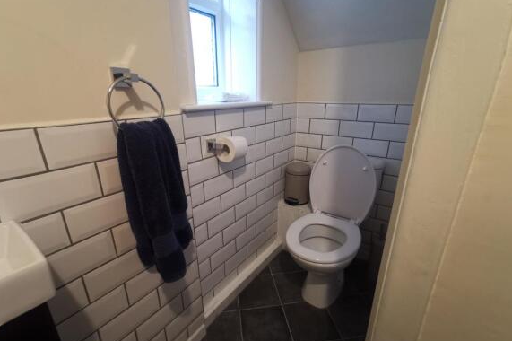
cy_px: 176
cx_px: 253
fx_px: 242
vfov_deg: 70.4
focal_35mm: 17
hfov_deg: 93.3
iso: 400
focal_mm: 2.35
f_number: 2.2
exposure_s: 1/33.3
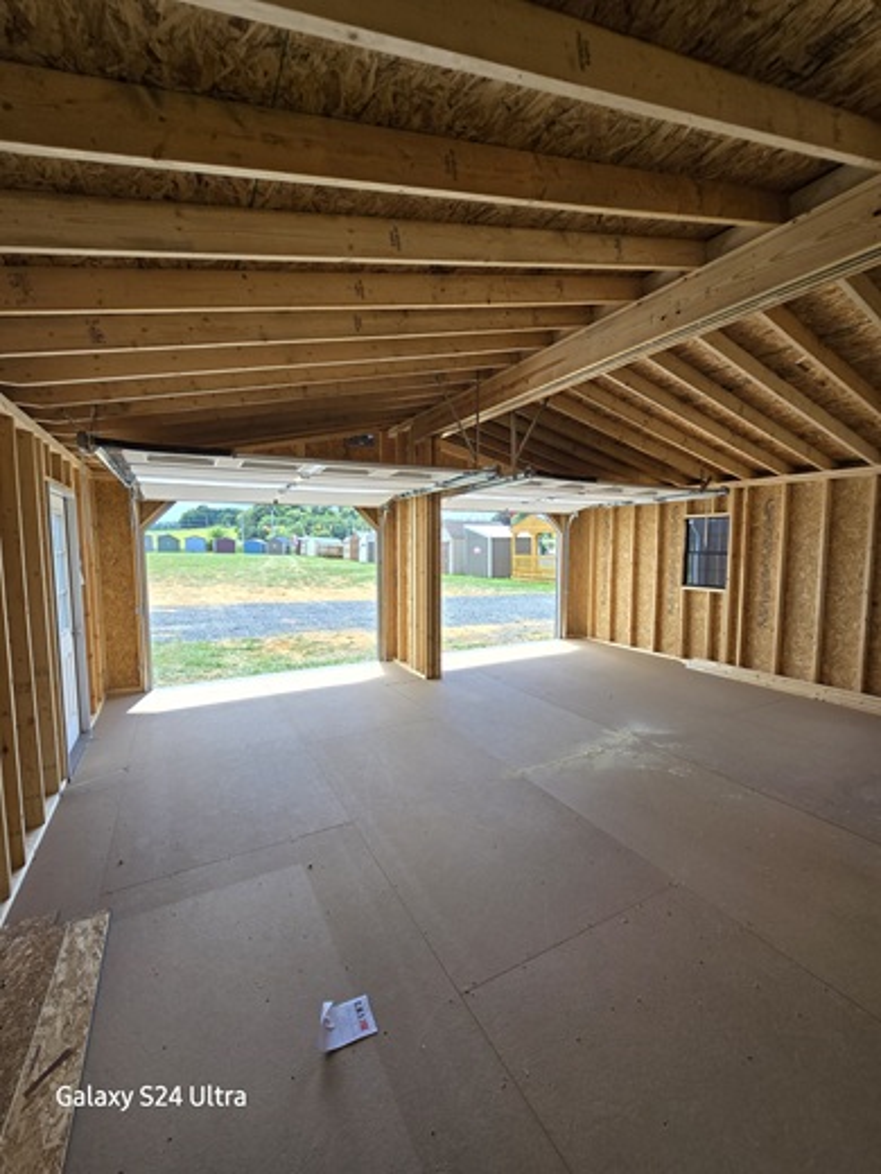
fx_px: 441
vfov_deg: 106.2
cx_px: 440
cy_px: 587
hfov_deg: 89.9
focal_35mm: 13
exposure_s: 1/405
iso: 50
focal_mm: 2.2
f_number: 2.2
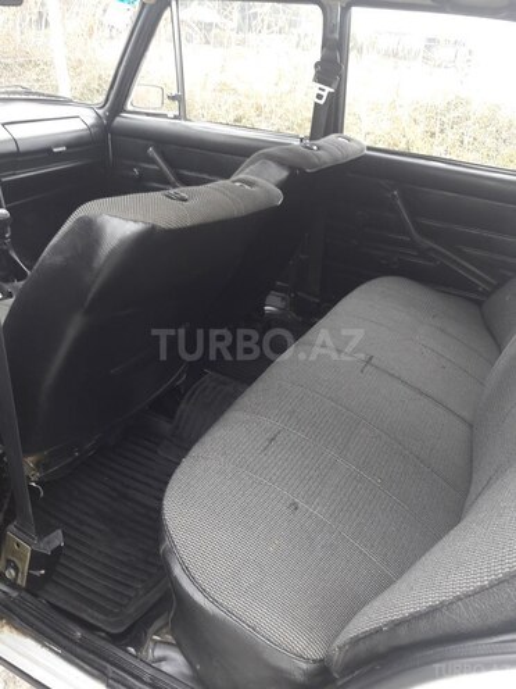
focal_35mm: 28
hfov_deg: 49.7
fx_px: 557
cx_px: 258
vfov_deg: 63.4
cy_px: 344
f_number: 1.9
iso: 50
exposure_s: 1/33
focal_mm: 3.7
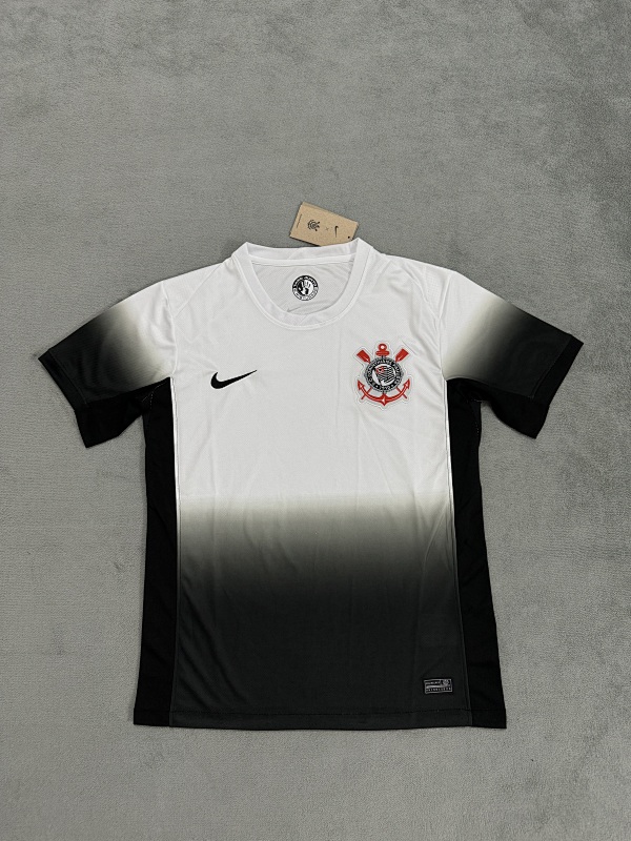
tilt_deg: -81.9
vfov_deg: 71.6
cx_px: 316
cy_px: 420
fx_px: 583
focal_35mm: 24
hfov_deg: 56.8
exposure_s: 1/121
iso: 160
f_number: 1.78
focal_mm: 6.76
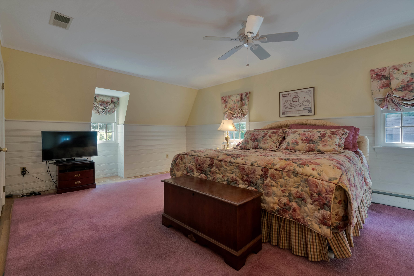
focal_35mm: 16
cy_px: 138
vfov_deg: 73.8
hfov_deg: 96.7
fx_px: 184
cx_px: 207
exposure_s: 1/250
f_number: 8
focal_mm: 16
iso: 800
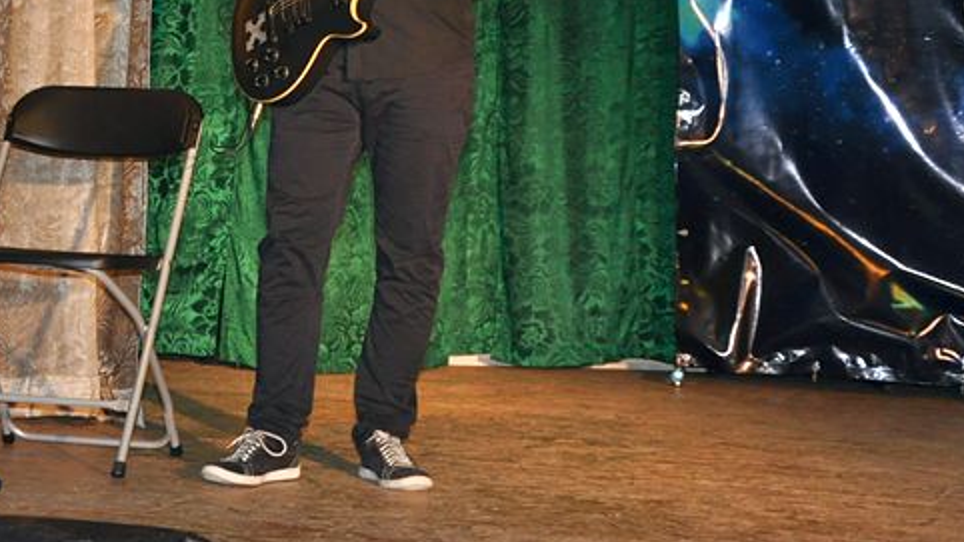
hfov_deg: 21.6
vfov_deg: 12.4
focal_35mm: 97
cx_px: 124
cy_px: 35
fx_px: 2477
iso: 1000
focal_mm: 35
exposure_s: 1/60
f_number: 4.5
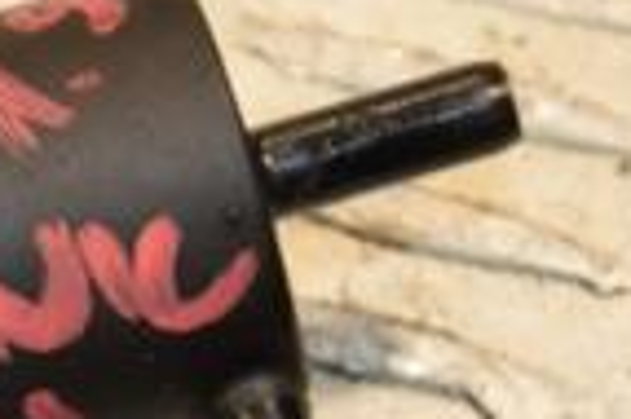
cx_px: -393
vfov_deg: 2.4
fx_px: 10154
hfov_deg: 3.5
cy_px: 348
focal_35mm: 580
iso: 800
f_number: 6.3
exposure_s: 1/200
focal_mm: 92
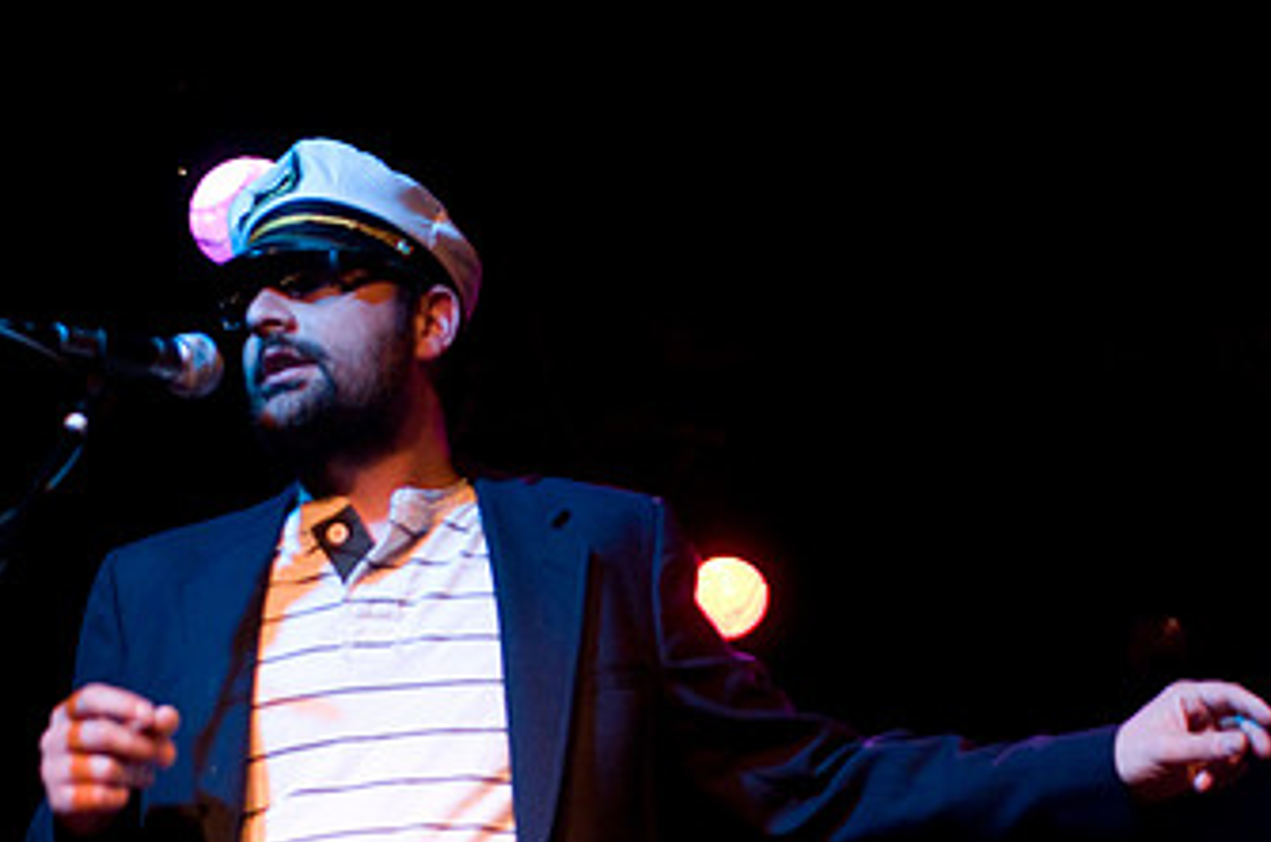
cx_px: 580
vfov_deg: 17.3
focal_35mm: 78
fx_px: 2749
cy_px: 647
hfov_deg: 26.0
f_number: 1.6
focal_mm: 30
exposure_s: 1/100
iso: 1000
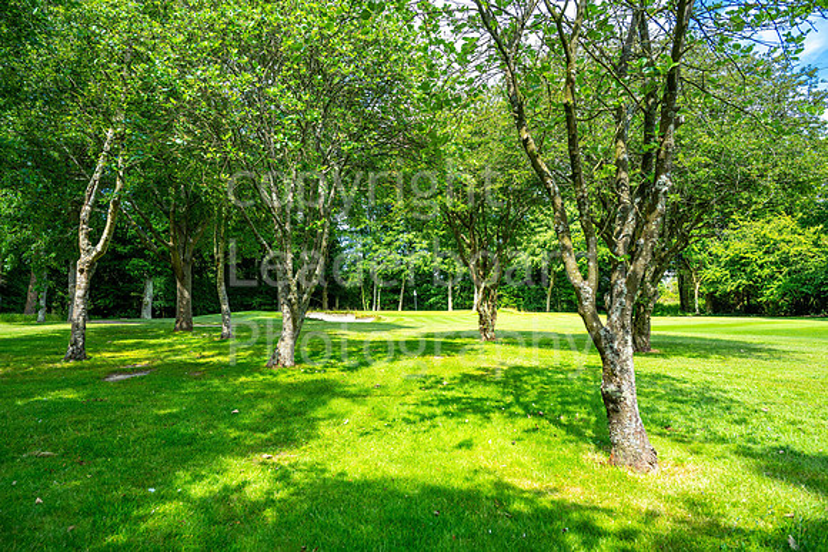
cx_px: 414
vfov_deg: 53.2
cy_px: 276
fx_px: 552
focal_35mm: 24
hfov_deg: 73.7
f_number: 5.6
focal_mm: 24
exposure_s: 1/400
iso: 200
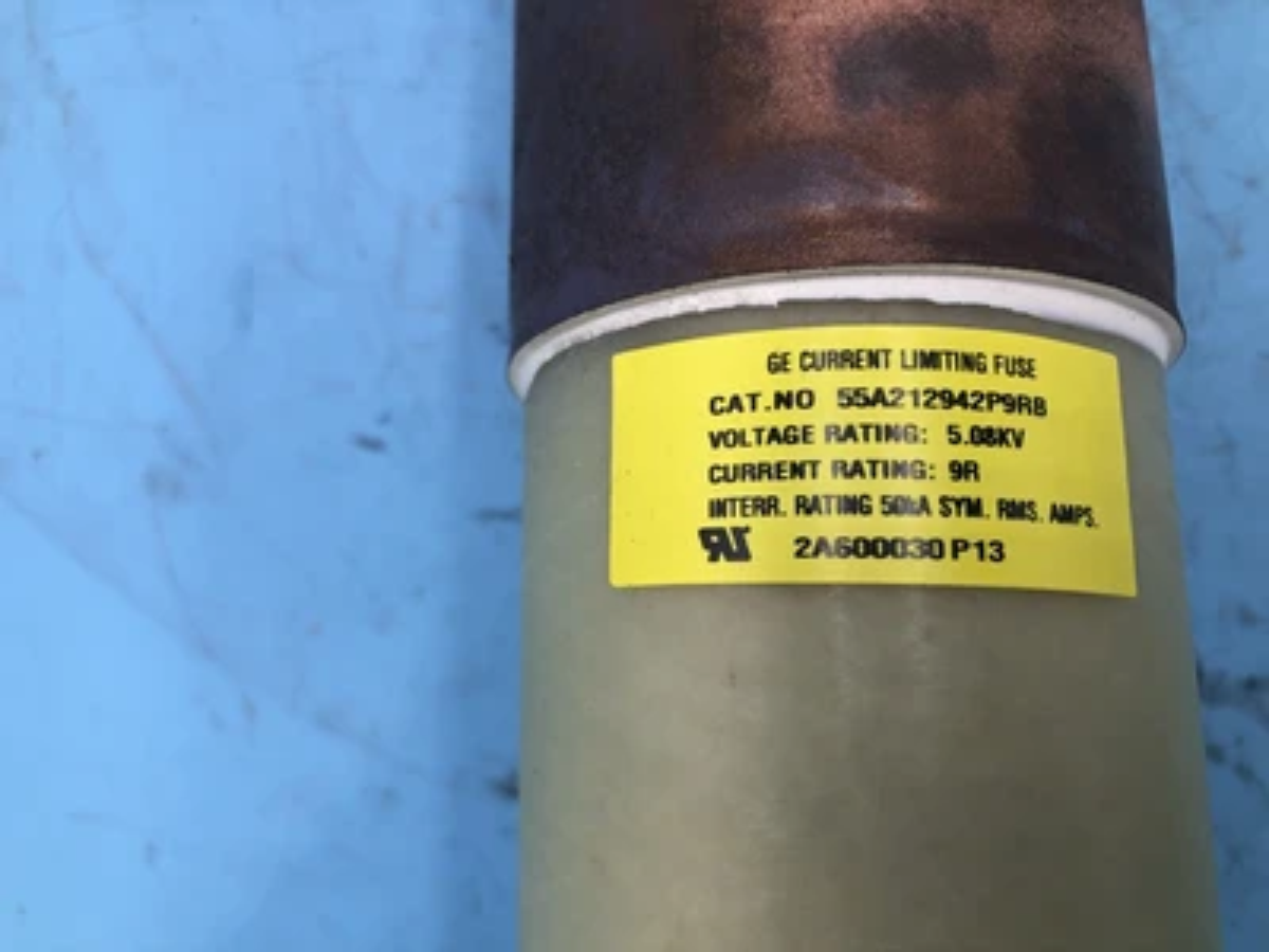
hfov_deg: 63.4
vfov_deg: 49.7
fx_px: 1026
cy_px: 476
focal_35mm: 28
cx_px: 634
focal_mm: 3.99
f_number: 1.8
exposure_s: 1/226
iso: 20
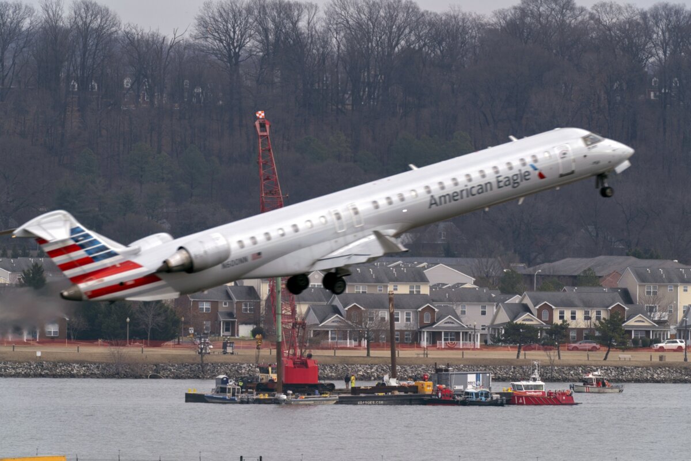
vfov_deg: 1.6
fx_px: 16122
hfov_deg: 2.5
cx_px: 346
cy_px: 230
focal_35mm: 840
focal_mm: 840
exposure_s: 1/500
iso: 250
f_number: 5.6
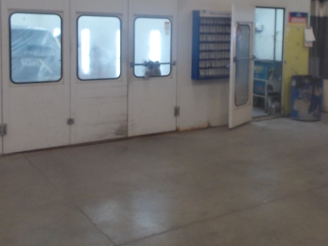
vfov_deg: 29.8
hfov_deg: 39.5
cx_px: 198
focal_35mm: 48
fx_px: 455
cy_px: 66
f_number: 3.3
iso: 125
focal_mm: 4.1
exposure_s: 1/25
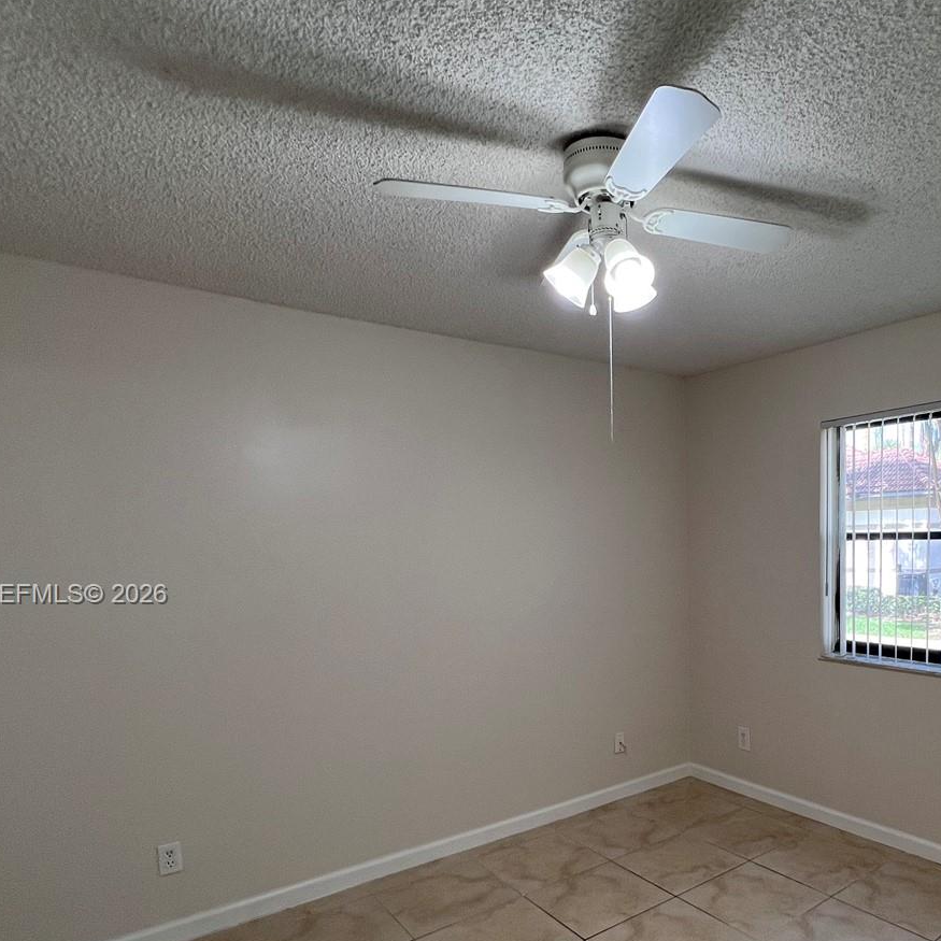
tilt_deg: -4.9
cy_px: 596
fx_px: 646
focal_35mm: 21
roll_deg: +0.7
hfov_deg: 68.0
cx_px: 693
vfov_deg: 70.8
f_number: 1.8
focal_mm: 1.57
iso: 80
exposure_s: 1/120
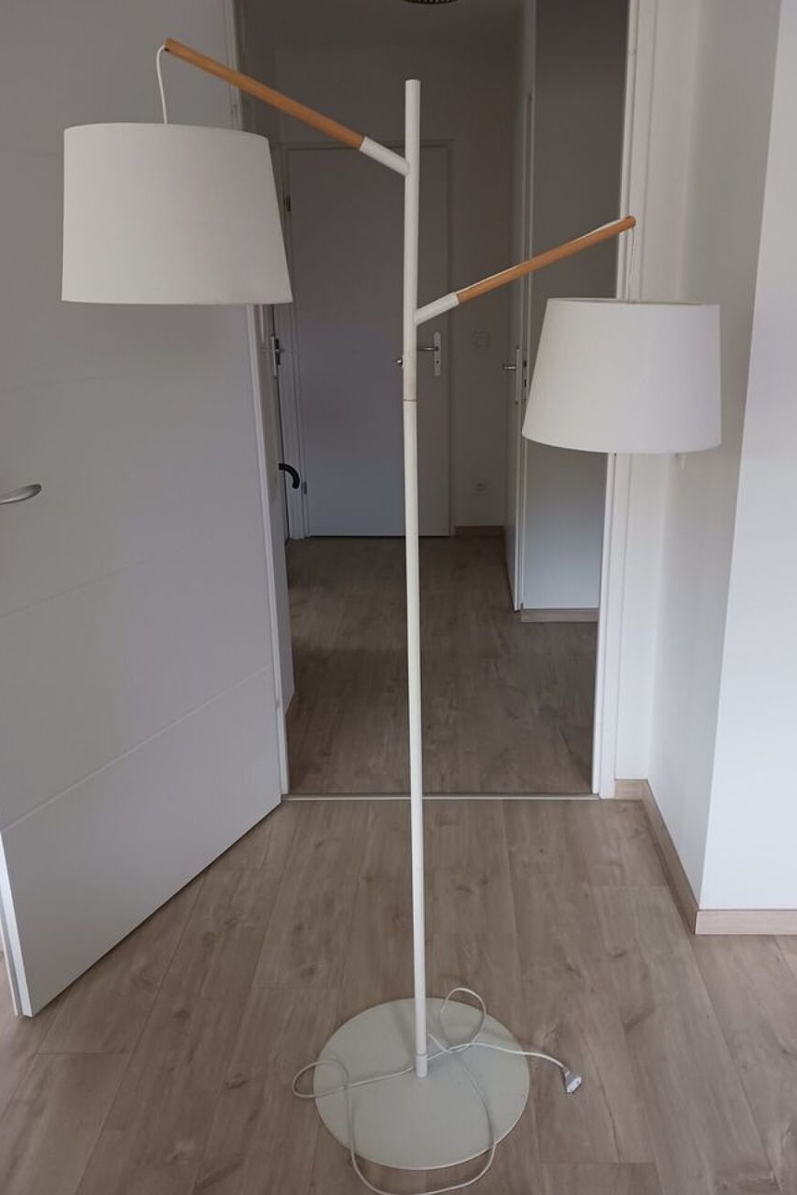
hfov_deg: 44.9
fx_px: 963
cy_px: 601
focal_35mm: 29
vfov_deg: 63.7
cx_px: 430
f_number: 1.8
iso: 200
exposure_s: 1/25
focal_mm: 4
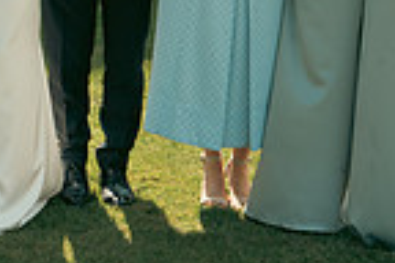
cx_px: -38
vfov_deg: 9.0
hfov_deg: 13.5
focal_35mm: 149
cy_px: -89
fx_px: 1635
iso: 320
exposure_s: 1/320
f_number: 7.1
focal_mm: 37
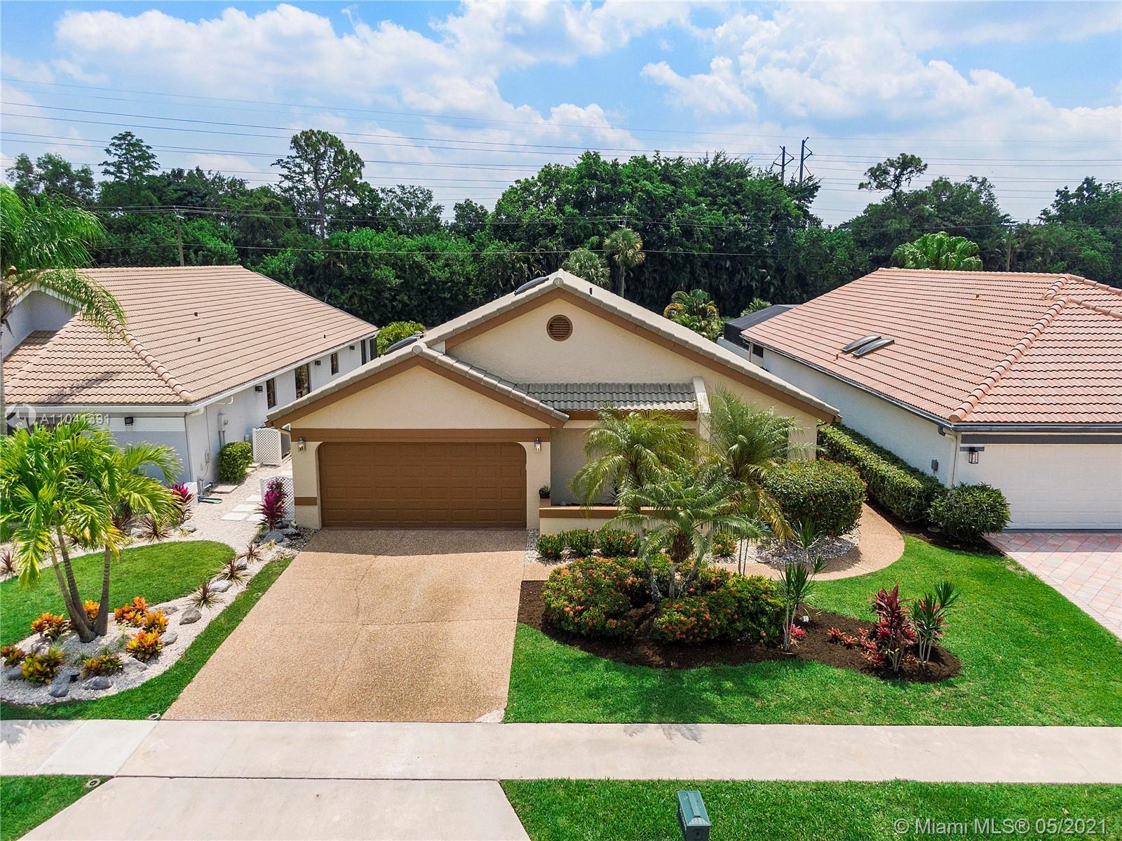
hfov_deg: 71.6
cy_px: 420
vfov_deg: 56.8
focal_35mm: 24
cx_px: 561
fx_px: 778
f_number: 2.8
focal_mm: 4.39
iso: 100
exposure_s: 1/2000
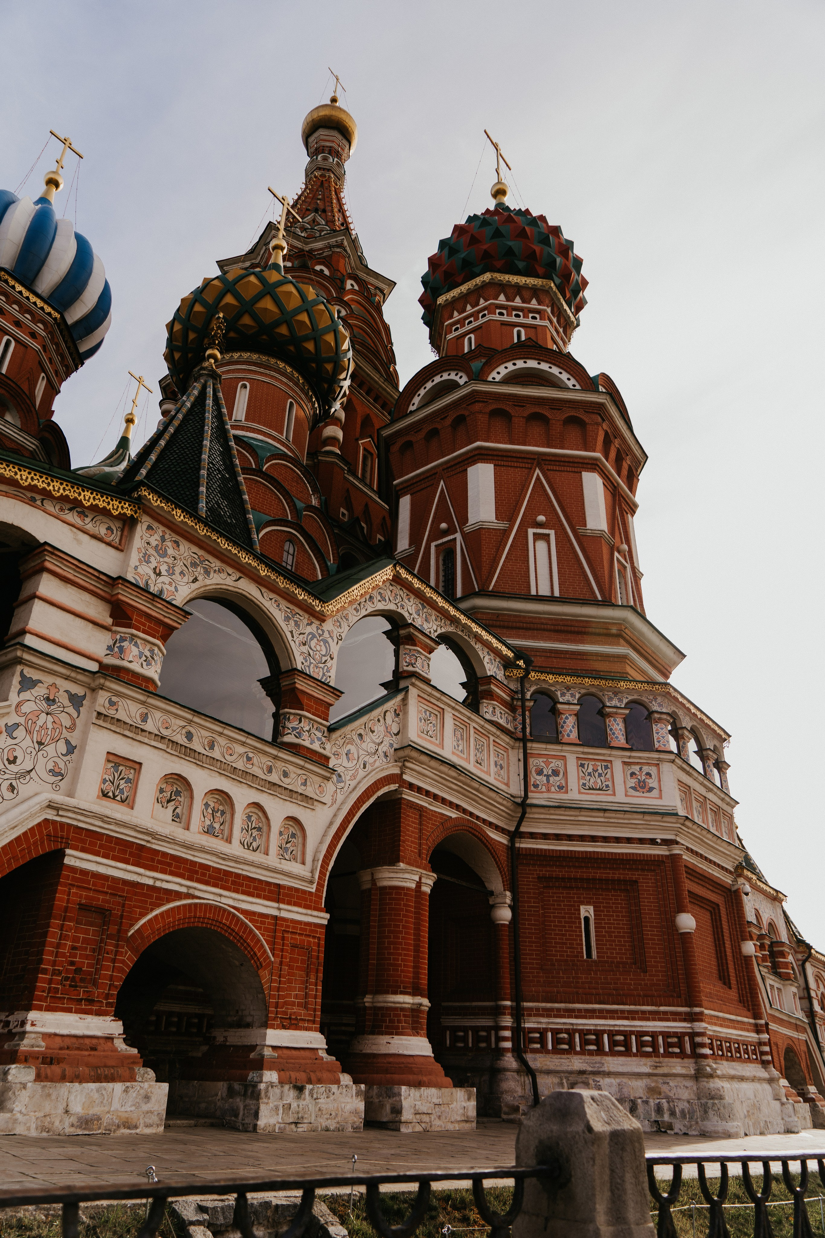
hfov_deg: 53.1
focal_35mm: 24
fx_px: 825
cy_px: 619
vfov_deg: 73.7
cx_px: 412
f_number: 4
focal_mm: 24
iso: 100
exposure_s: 1/320
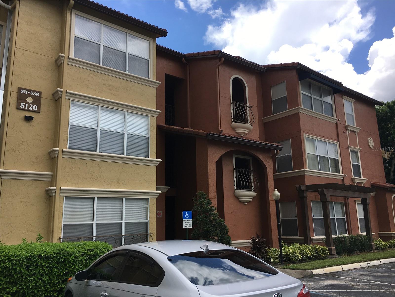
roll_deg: +0.9
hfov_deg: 61.7
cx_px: 198
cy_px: 148
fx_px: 331
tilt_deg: +10.8
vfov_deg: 48.2
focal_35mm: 29
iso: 25
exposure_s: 1/1570
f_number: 2.2
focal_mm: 4.15
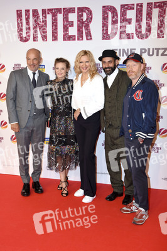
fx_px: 314
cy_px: 126
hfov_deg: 29.8
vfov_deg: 43.6
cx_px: 84
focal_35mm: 45
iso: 500
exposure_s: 1/125
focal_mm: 30
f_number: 5.6
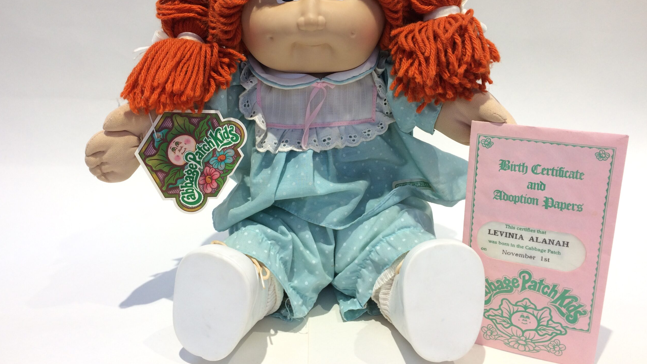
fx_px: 549
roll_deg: +1.2
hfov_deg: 61.0
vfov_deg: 36.5
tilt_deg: -20.4
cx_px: 321
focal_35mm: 32
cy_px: 141
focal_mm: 4.15
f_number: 2.2
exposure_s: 1/50
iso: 50
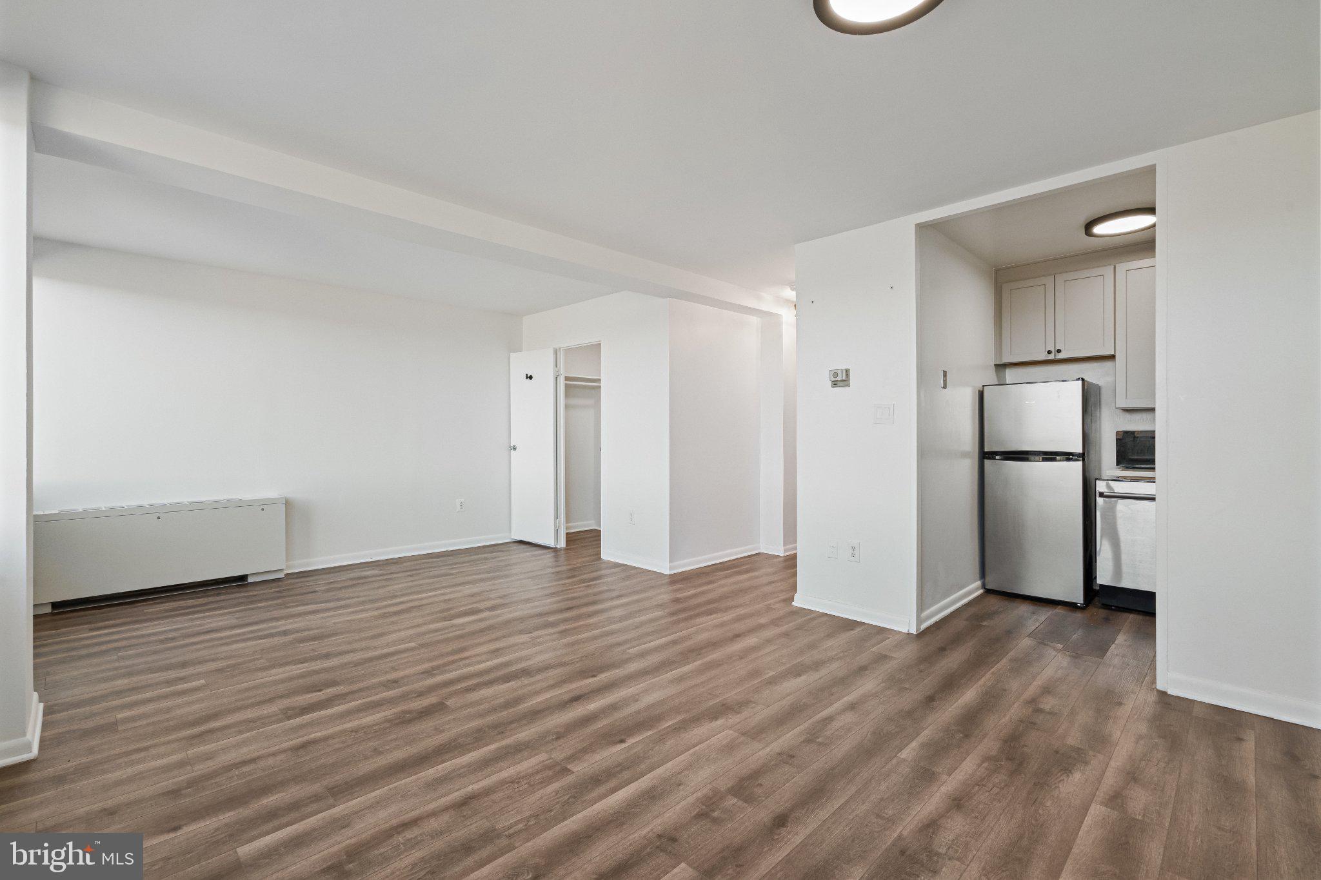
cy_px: 440
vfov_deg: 73.7
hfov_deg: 96.7
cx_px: 660
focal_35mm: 16
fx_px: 587
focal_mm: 16
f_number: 9
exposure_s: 1/20
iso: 800
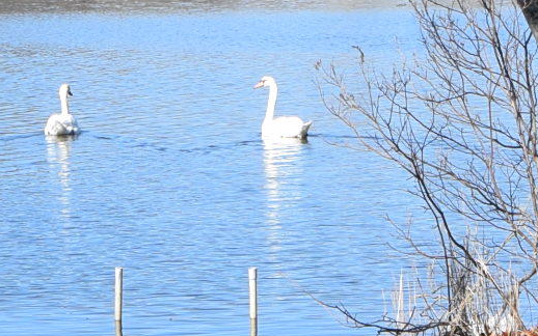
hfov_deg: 9.9
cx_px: 306
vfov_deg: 6.2
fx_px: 3109
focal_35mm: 212
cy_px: 25
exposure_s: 1/320
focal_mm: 24
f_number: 9
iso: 200
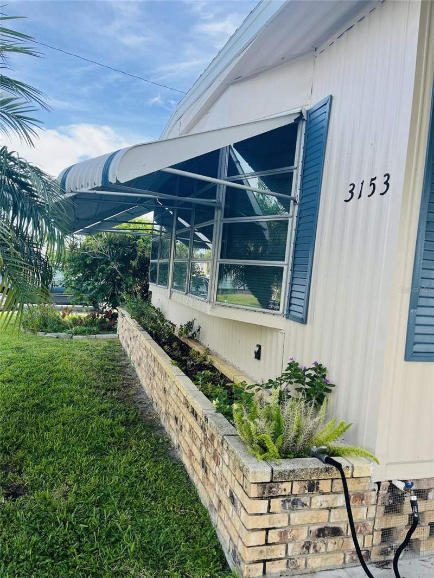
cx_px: 217
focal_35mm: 26
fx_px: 434
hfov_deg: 53.1
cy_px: 289
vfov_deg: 67.3
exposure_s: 1/705
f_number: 1.6
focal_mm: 5.1
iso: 50
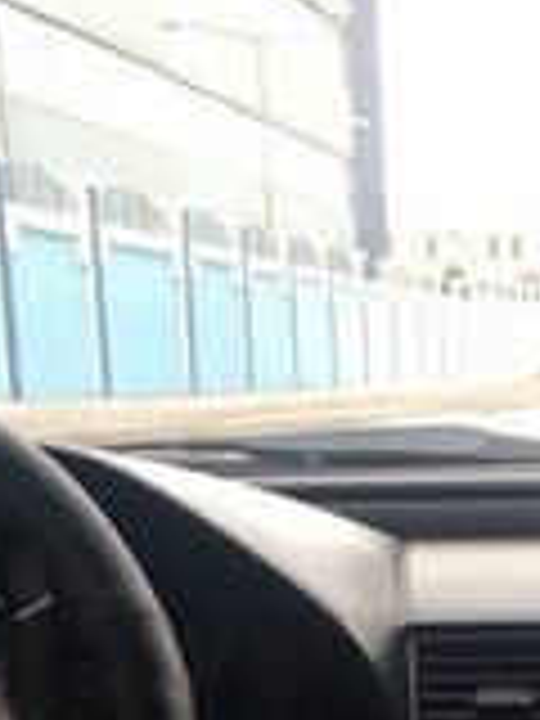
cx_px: 522
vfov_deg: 19.5
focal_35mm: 90
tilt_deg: -18.6
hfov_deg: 16.1
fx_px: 1872
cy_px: 1022
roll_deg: +1.0
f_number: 2.2
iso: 40
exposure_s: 1/100
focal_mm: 4.15
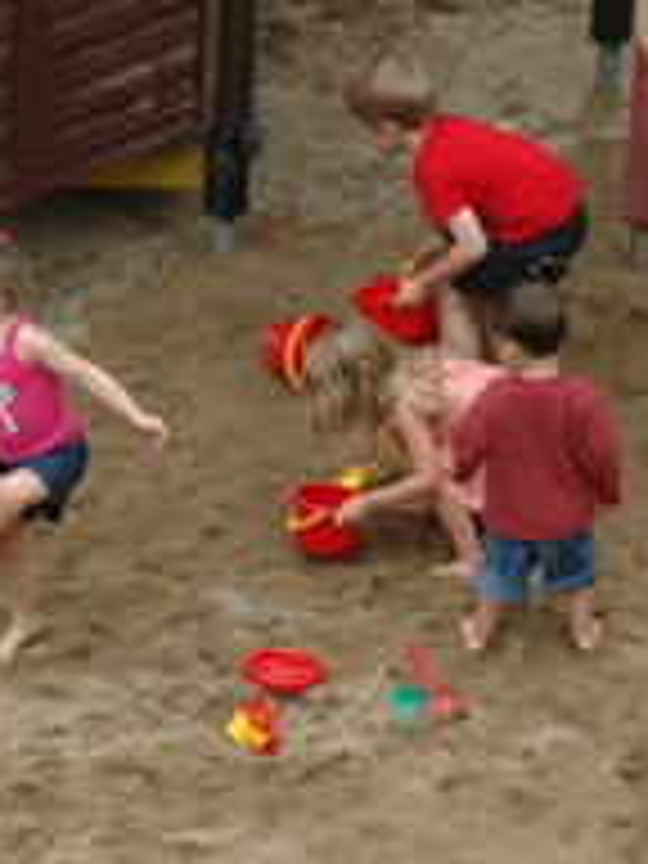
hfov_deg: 7.0
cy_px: 380
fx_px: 5242
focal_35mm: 210
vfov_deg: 9.4
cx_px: -90
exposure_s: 1/125
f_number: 5.6
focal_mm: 70
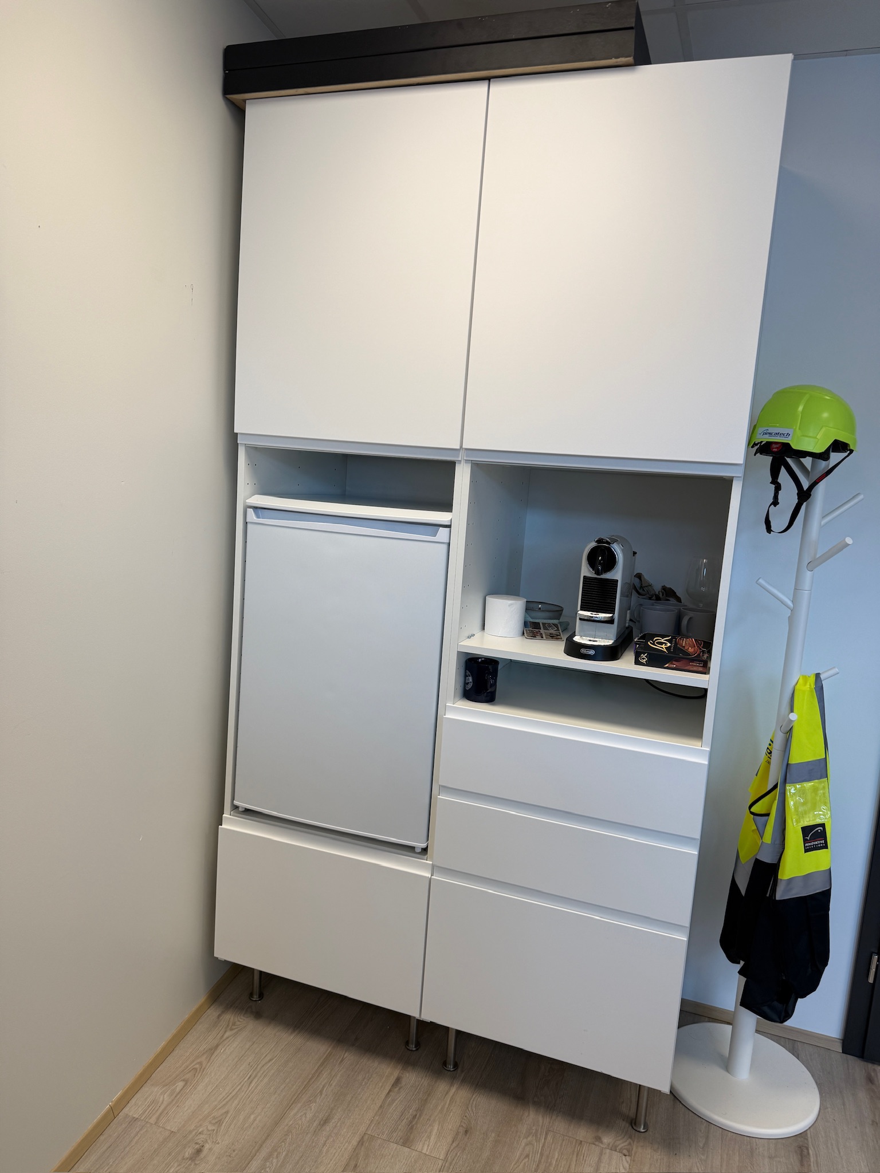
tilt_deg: -8.7
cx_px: 440
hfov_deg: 56.8
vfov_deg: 71.6
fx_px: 813
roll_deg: -3.5
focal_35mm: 24
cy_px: 586
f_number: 1.78
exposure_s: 1/121
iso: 64
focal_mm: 6.76
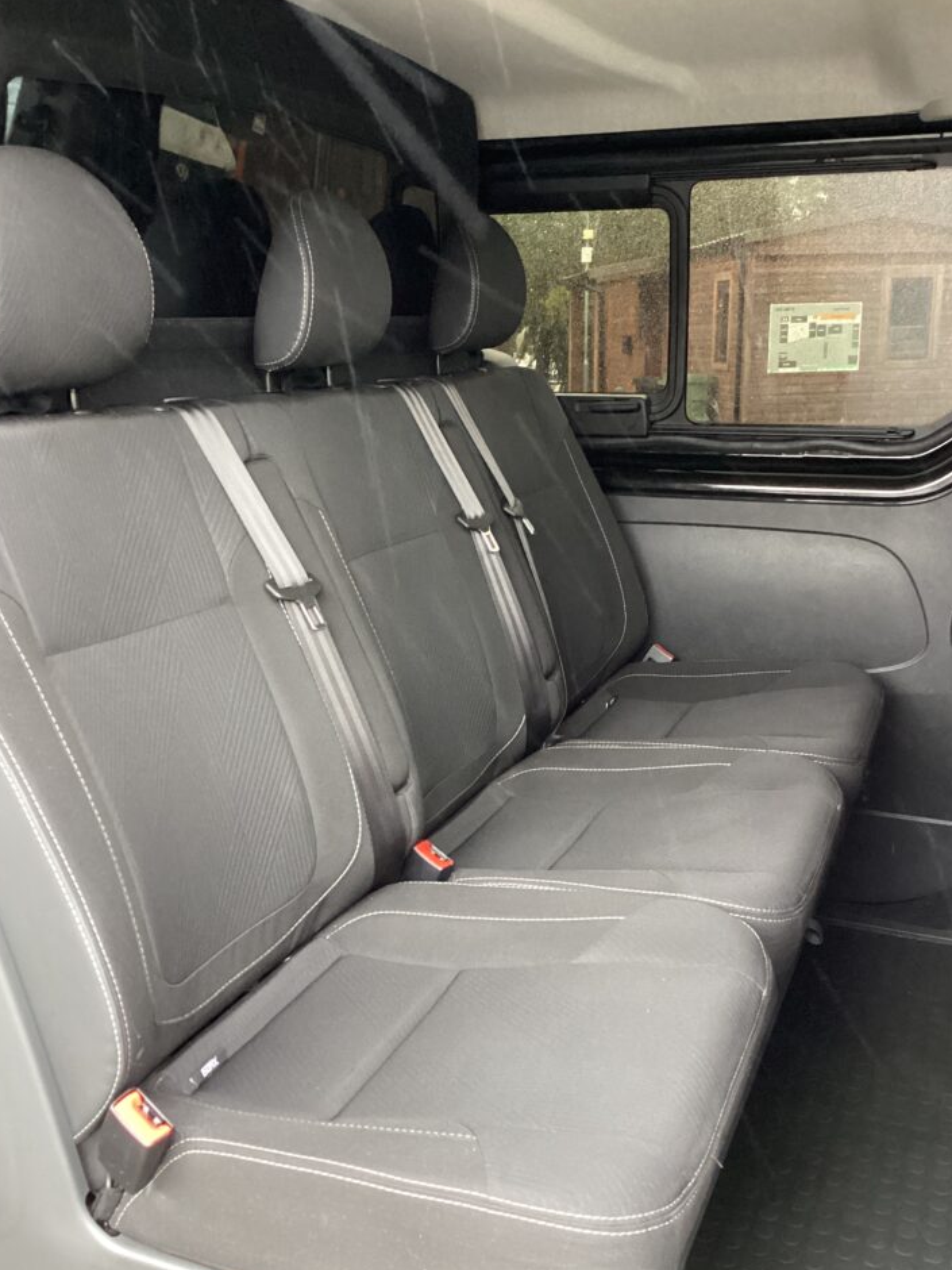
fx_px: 1283
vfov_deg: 52.6
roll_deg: +1.1
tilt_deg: -13.3
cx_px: 478
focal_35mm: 35
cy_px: 661
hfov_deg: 40.7
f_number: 2.4
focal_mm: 3.3
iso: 320
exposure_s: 1/50
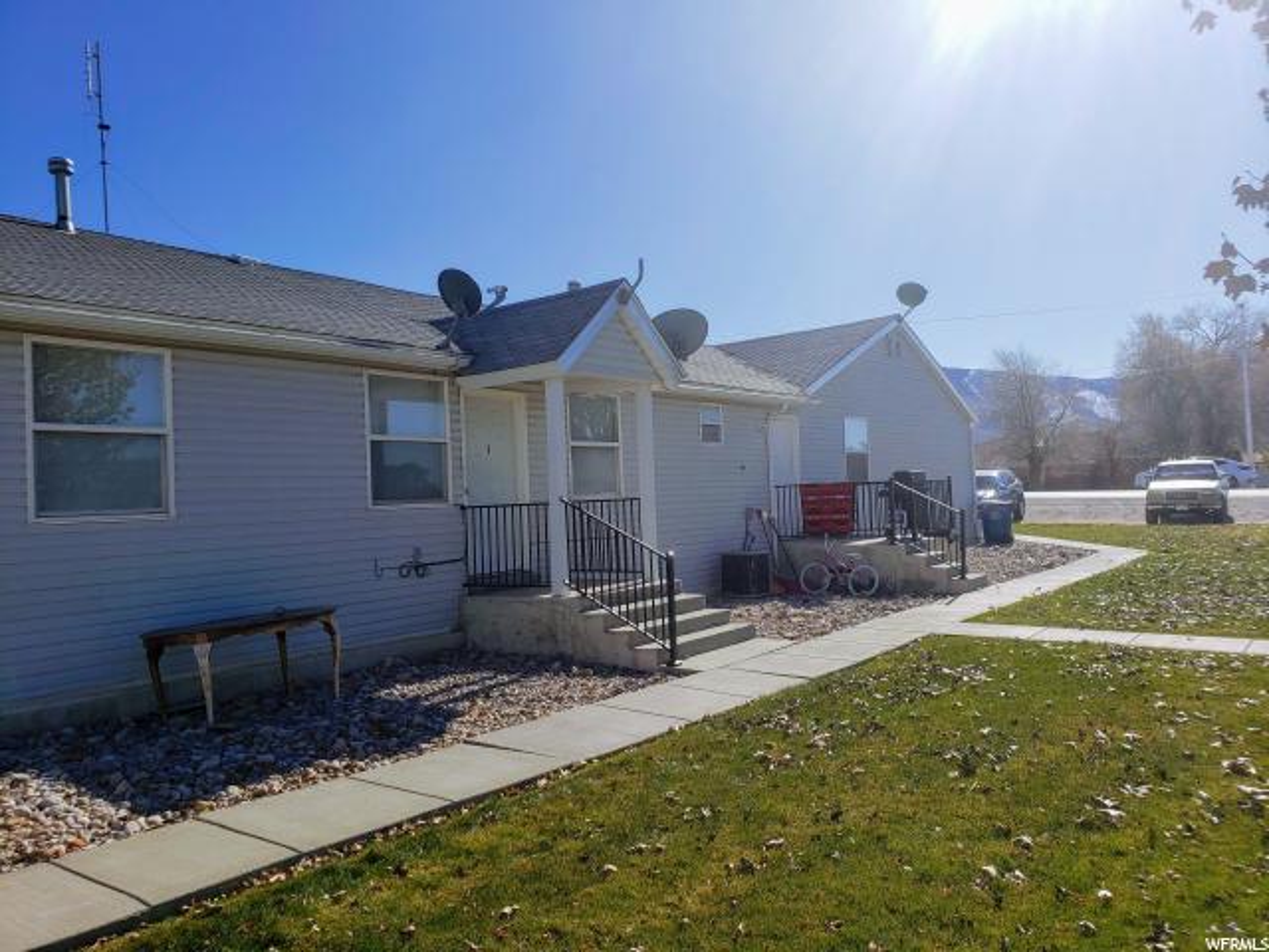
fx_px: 953
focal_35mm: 26
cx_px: 634
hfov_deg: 67.3
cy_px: 476
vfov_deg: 53.1
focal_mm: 4.3
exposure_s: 1/2128
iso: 50
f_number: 2.4
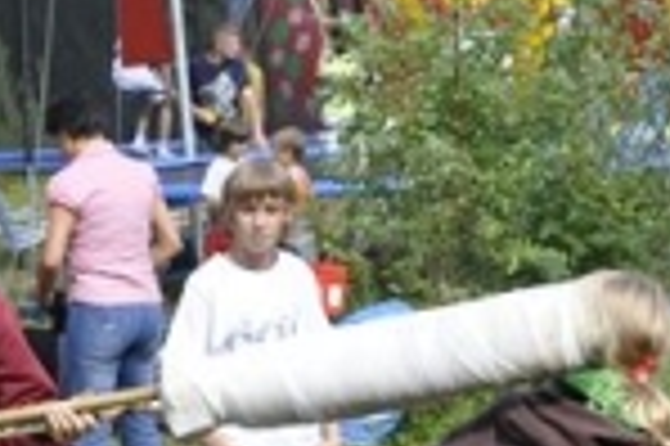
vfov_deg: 6.6
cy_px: 309
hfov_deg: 10.0
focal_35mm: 206
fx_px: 3830
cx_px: 324
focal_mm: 32
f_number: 8
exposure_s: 1/250
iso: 200
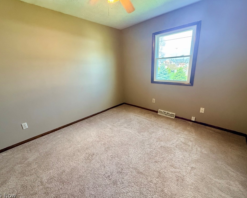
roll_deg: +1.9
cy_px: 98
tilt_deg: -16.1
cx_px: 124
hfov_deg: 96.8
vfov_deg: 84.0
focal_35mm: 15
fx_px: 110
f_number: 2.2
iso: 500
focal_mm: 2.22
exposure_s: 1/120
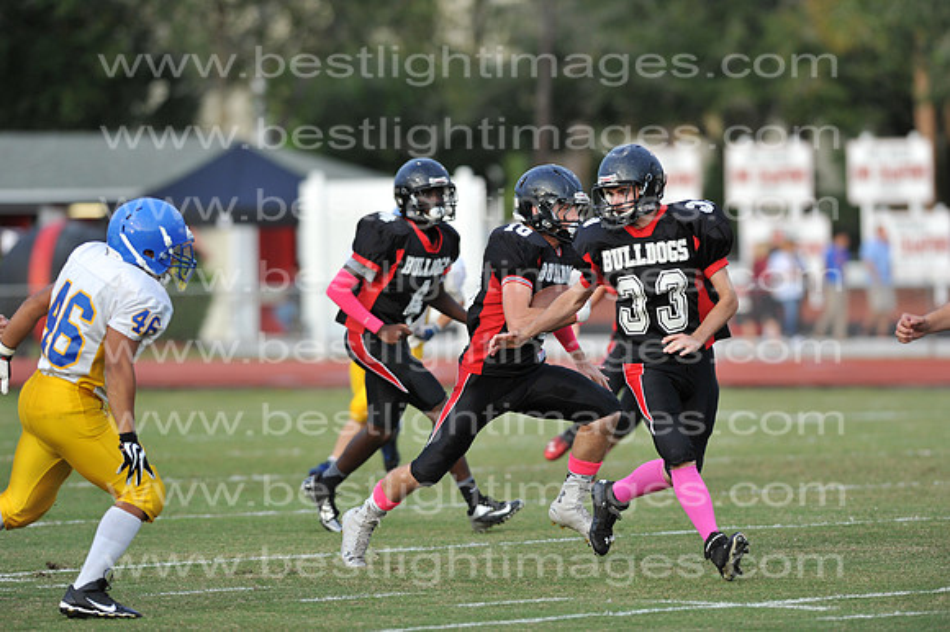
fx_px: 7912
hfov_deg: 6.9
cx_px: 475
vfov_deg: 4.6
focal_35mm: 300
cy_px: 316
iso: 1000
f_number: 4
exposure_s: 1/1600
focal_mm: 300
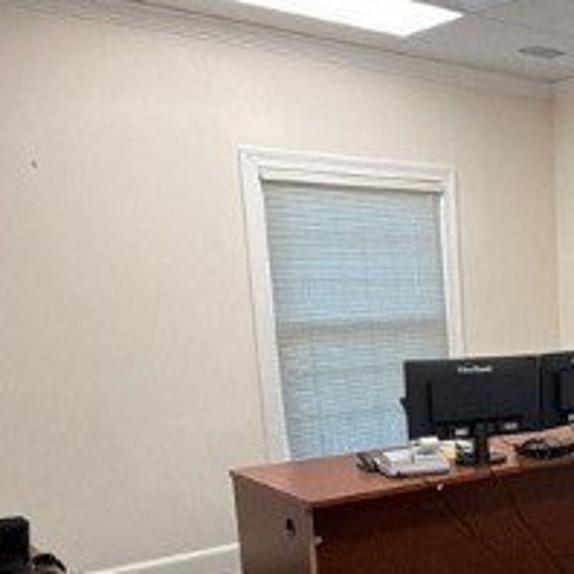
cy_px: 444
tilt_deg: -10.3
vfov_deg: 34.5
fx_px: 900
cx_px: 713
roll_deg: +0.5
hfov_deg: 29.6
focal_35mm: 48
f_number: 2.2
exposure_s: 1/120
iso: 200
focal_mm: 2.22
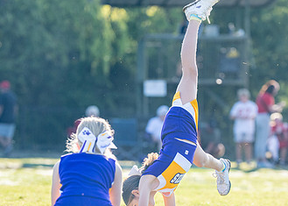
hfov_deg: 6.5
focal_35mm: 311
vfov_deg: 4.6
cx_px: 156
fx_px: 2544
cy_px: 157
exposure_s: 1/2000
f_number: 2.8
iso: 400
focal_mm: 149
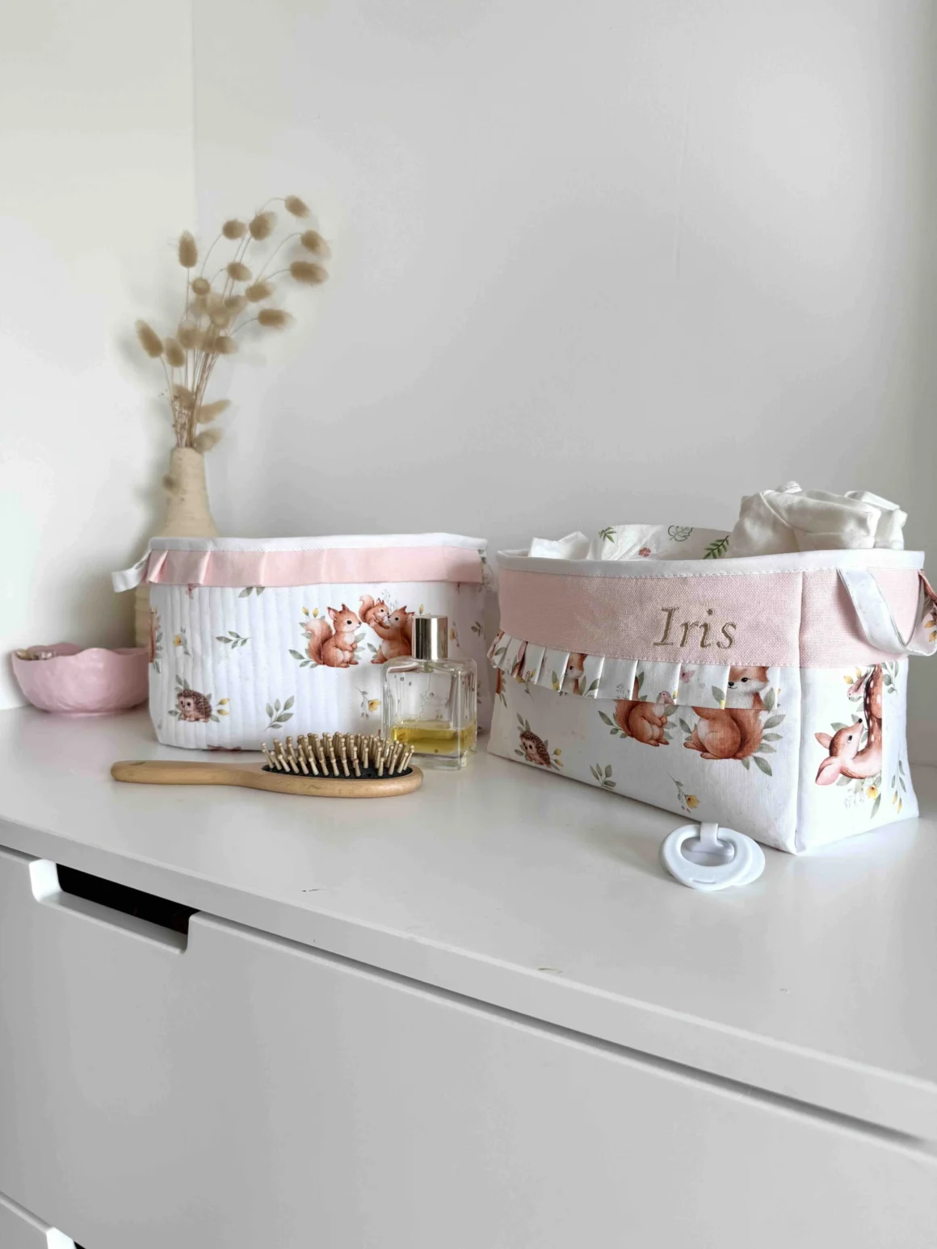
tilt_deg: -5.3
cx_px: 468
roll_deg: -0.7
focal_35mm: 24
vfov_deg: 71.6
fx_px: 866
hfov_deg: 56.8
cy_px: 624
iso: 64
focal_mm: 6.8
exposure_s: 1/155
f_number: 1.8
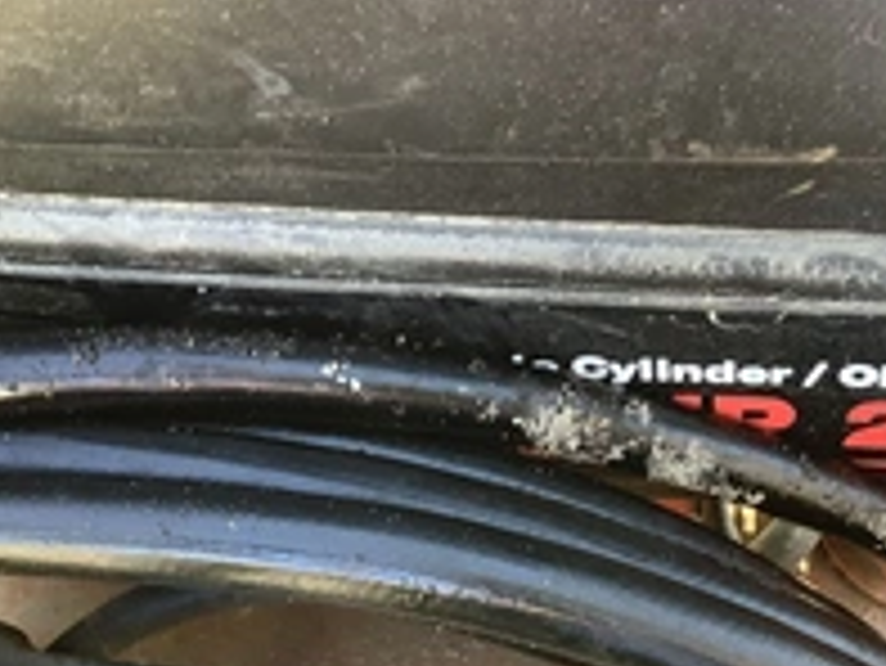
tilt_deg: -42.0
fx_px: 1613
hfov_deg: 30.0
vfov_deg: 23.1
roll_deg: +1.4
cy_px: 166
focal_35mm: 63
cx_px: 702
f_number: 2.4
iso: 50
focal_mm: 3.3
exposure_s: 1/60
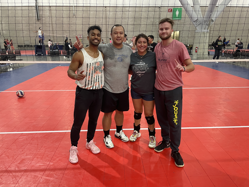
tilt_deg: -15.7
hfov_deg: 67.3
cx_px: 124
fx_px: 187
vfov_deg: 53.1
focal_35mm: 26
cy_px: 94
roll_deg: +0.2
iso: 400
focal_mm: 4.2
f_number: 1.6
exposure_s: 1/60
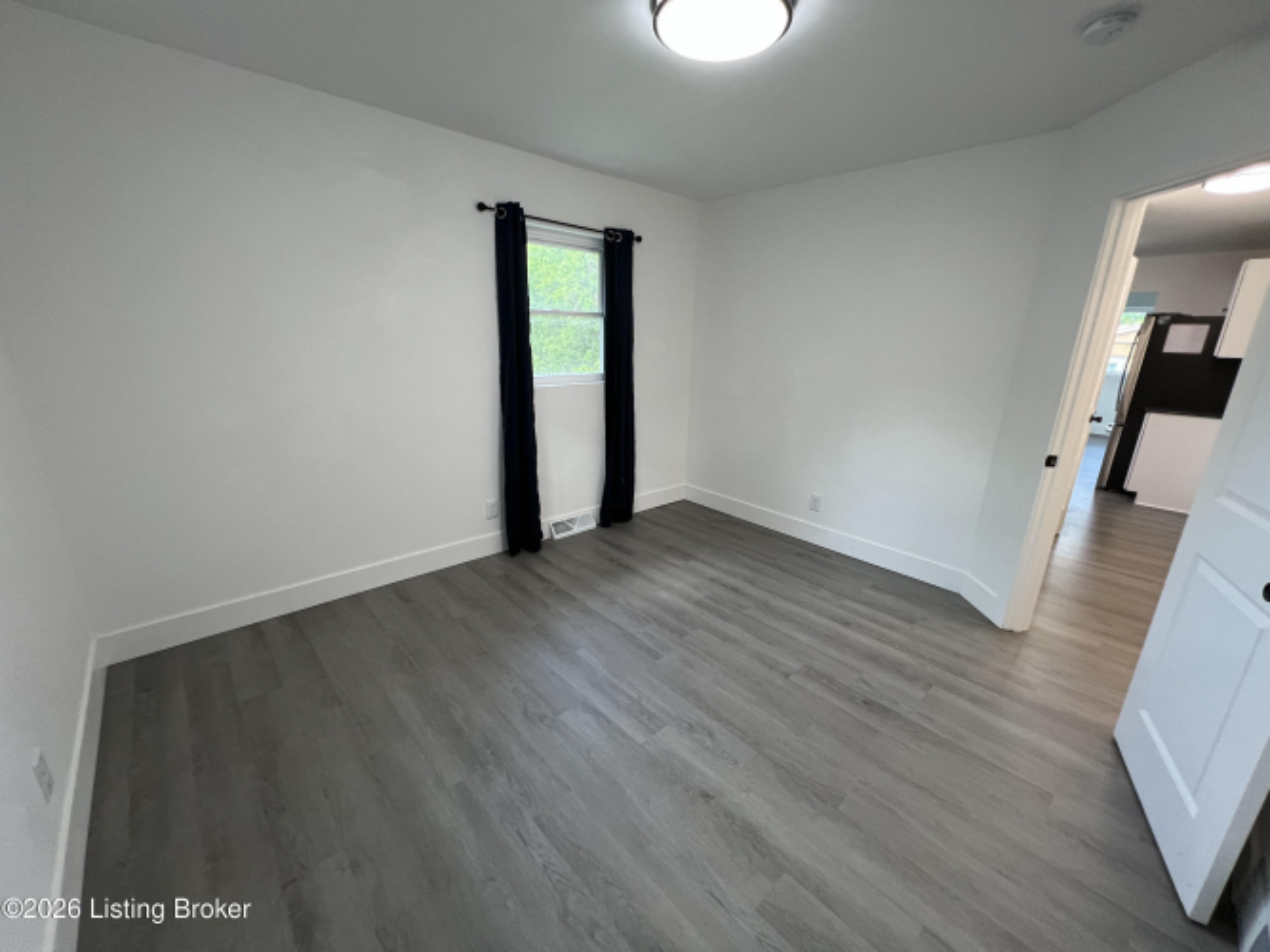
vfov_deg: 89.9
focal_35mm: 13
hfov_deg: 106.2
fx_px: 477
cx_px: 635
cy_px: 476
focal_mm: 1.57
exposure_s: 1/120
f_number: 1.8
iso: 160
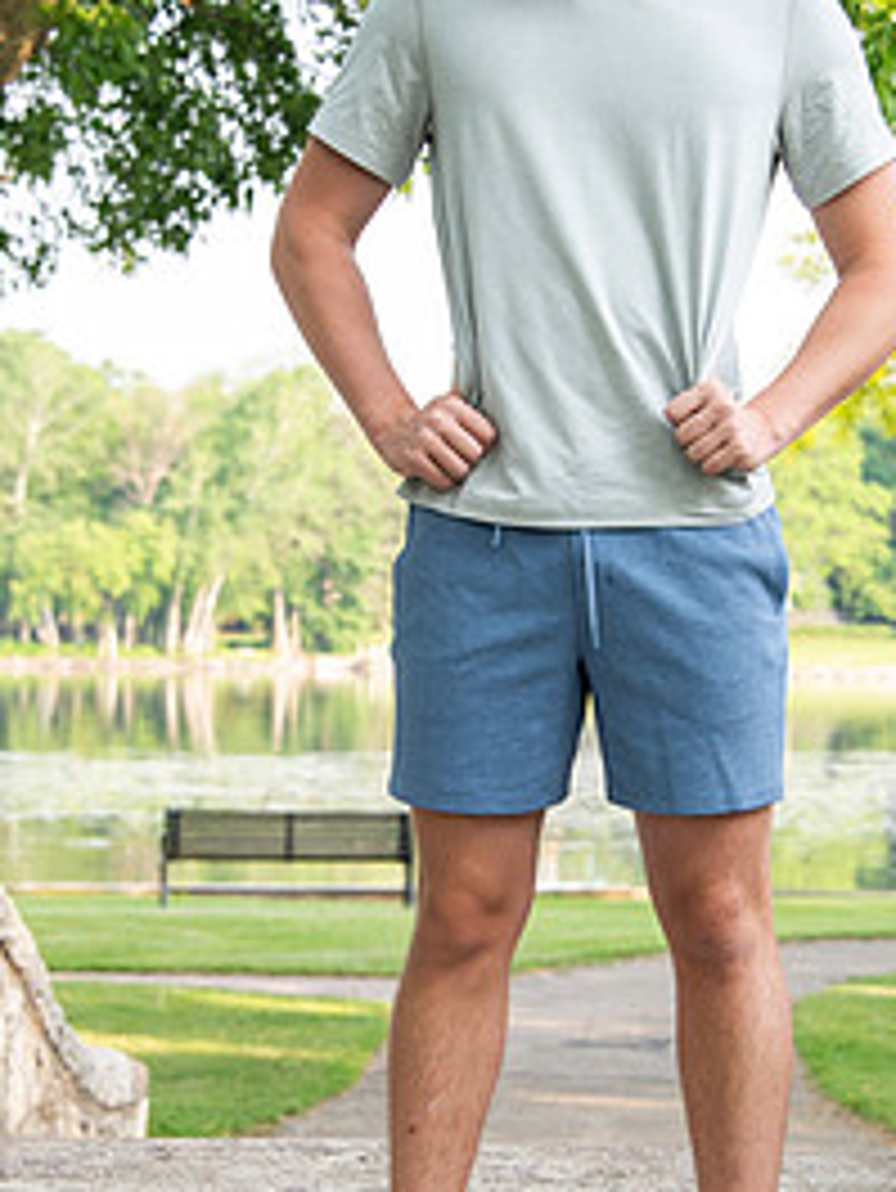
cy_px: 612
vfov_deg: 13.4
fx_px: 5069
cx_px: 513
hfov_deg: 10.1
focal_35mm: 147
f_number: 7.1
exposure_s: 1/160
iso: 320
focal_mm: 90
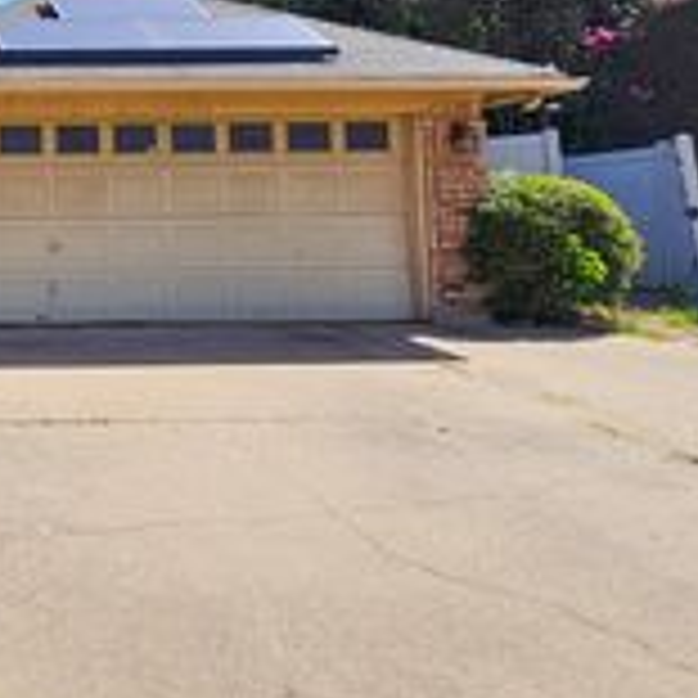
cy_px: 155
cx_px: -171
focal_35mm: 37
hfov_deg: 34.4
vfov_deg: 43.2
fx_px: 844
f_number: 2.2
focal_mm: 2.2
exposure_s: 1/2000
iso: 50
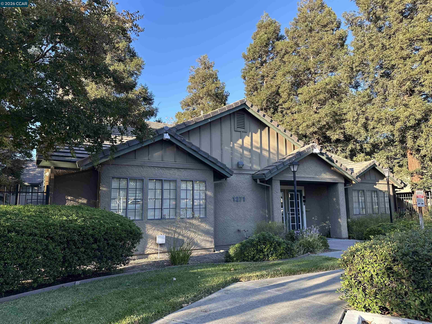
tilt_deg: +8.8
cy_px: 162
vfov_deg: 56.8
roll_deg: +0.7
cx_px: 216
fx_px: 300
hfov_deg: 71.6
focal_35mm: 24
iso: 80
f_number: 1.78
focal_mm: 6.86
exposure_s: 1/541
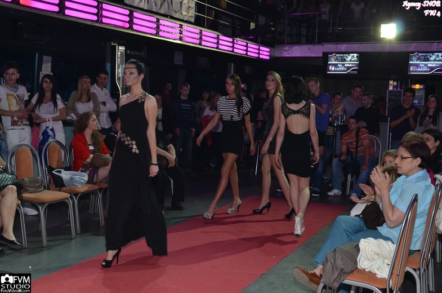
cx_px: 221
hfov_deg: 46.5
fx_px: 515
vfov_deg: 31.8
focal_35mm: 42
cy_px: 146
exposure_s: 1/60
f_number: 6.3
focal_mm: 28
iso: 640
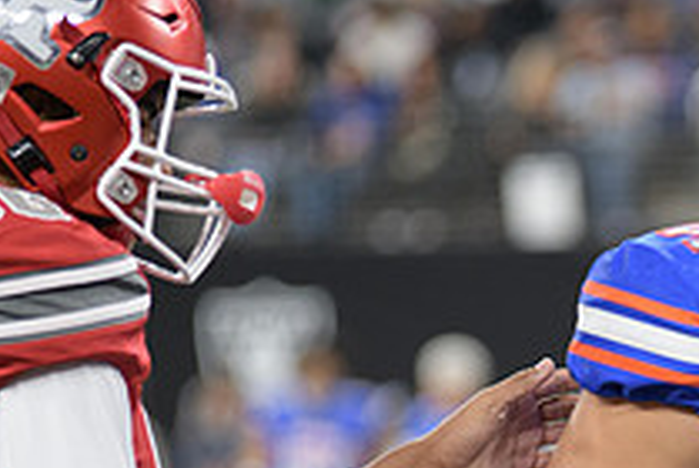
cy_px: 500
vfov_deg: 3.3
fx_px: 8089
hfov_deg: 4.9
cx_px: 823
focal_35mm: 416
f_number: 2.8
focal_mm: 150
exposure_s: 1/400
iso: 1000
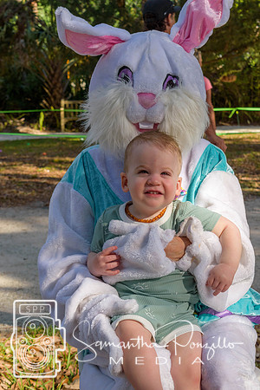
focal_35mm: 82
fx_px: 894
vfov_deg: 24.6
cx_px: 130
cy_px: 195
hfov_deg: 16.6
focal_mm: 55
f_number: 9
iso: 200
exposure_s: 1/320
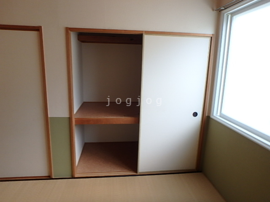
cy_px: 101
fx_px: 164
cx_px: 135
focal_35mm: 21
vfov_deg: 63.4
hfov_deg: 79.0
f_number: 3.5
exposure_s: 1/40
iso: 200
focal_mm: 3.7
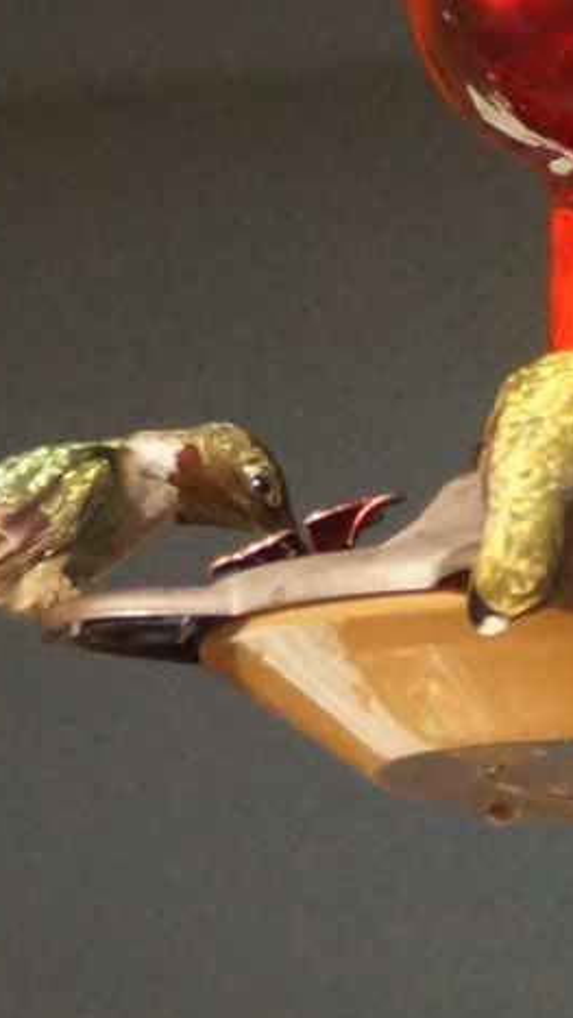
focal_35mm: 839
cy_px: 445
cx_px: 641
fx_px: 22642
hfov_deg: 1.4
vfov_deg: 2.6
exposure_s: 1/320
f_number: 6.3
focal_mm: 250
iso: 1600
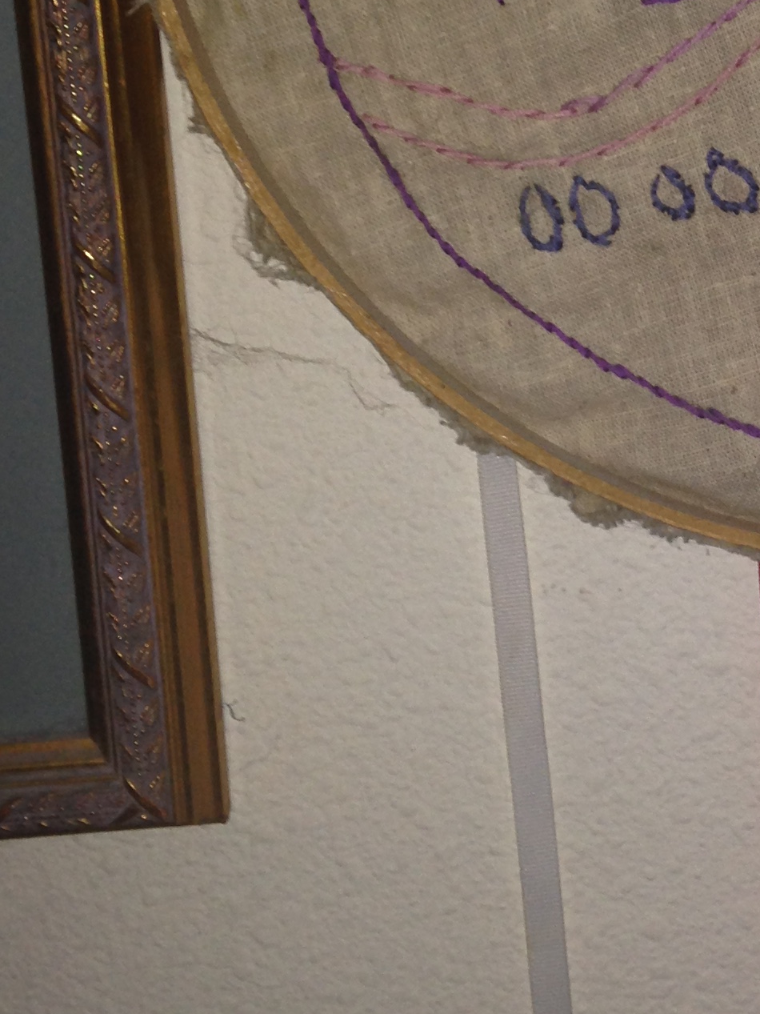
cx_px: 864
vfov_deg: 22.7
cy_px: 190
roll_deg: +1.5
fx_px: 2489
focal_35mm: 85
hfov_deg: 16.8
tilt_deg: -8.4
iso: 50
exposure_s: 1/26
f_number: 2.4
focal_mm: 4.12
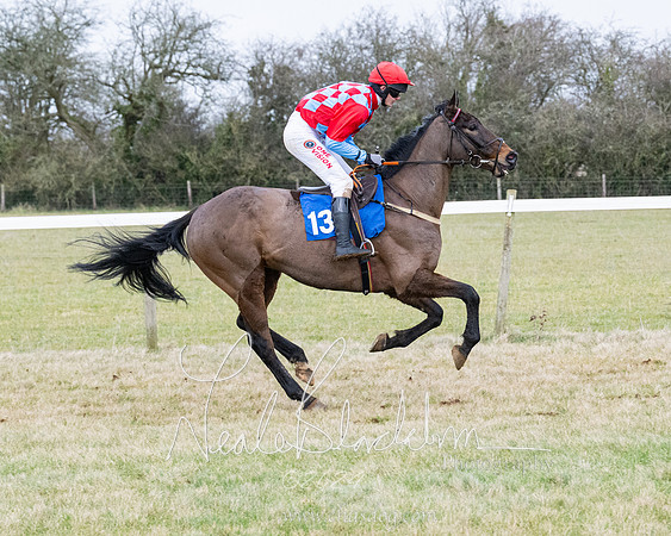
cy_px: 313
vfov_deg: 10.1
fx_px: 3043
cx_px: 489
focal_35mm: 153
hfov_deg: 12.6
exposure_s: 1/1000
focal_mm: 70
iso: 1600
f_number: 4
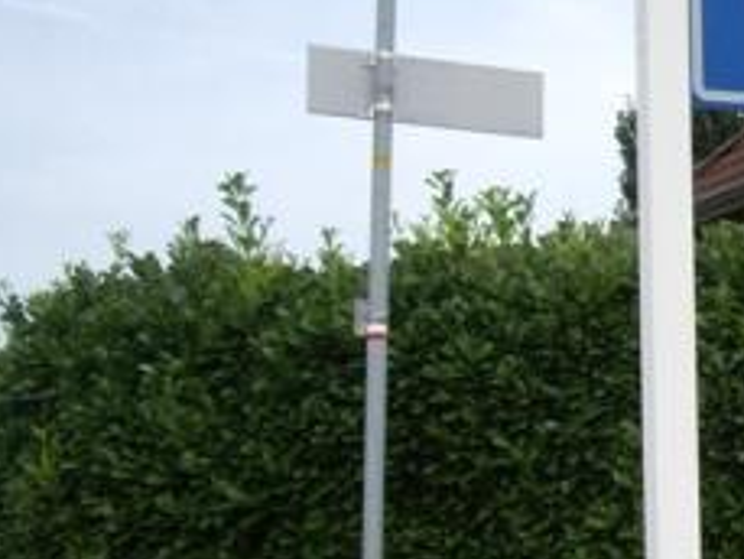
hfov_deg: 17.6
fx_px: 2279
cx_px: 913
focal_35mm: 106
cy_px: 481
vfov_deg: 13.9
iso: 64
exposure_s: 1/500
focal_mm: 7.9
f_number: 2.8
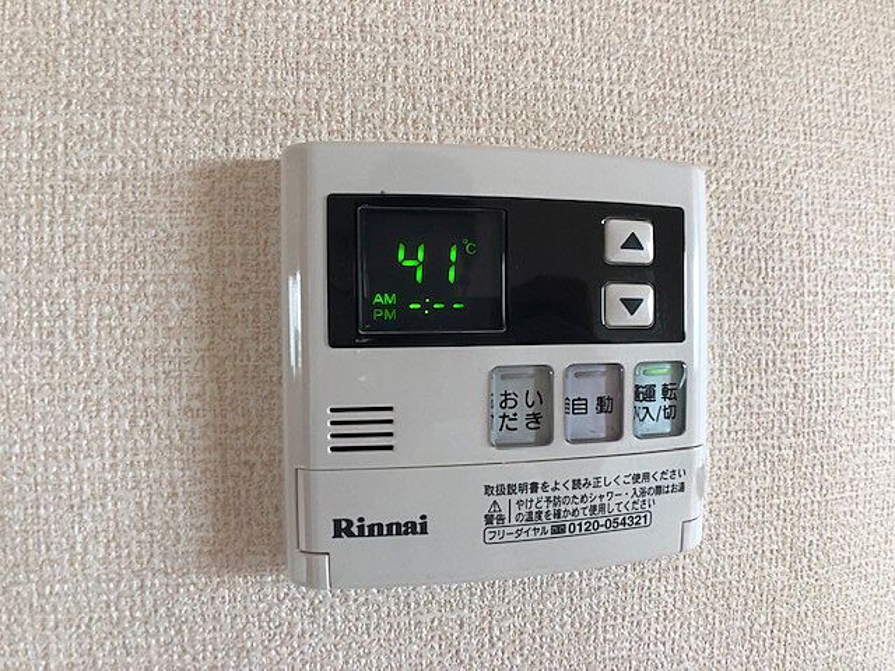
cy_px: 336
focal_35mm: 28
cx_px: 448
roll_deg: +0.9
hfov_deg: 63.4
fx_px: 724
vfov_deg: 49.7
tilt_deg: -2.0
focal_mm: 4
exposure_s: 1/30
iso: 40
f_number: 1.8
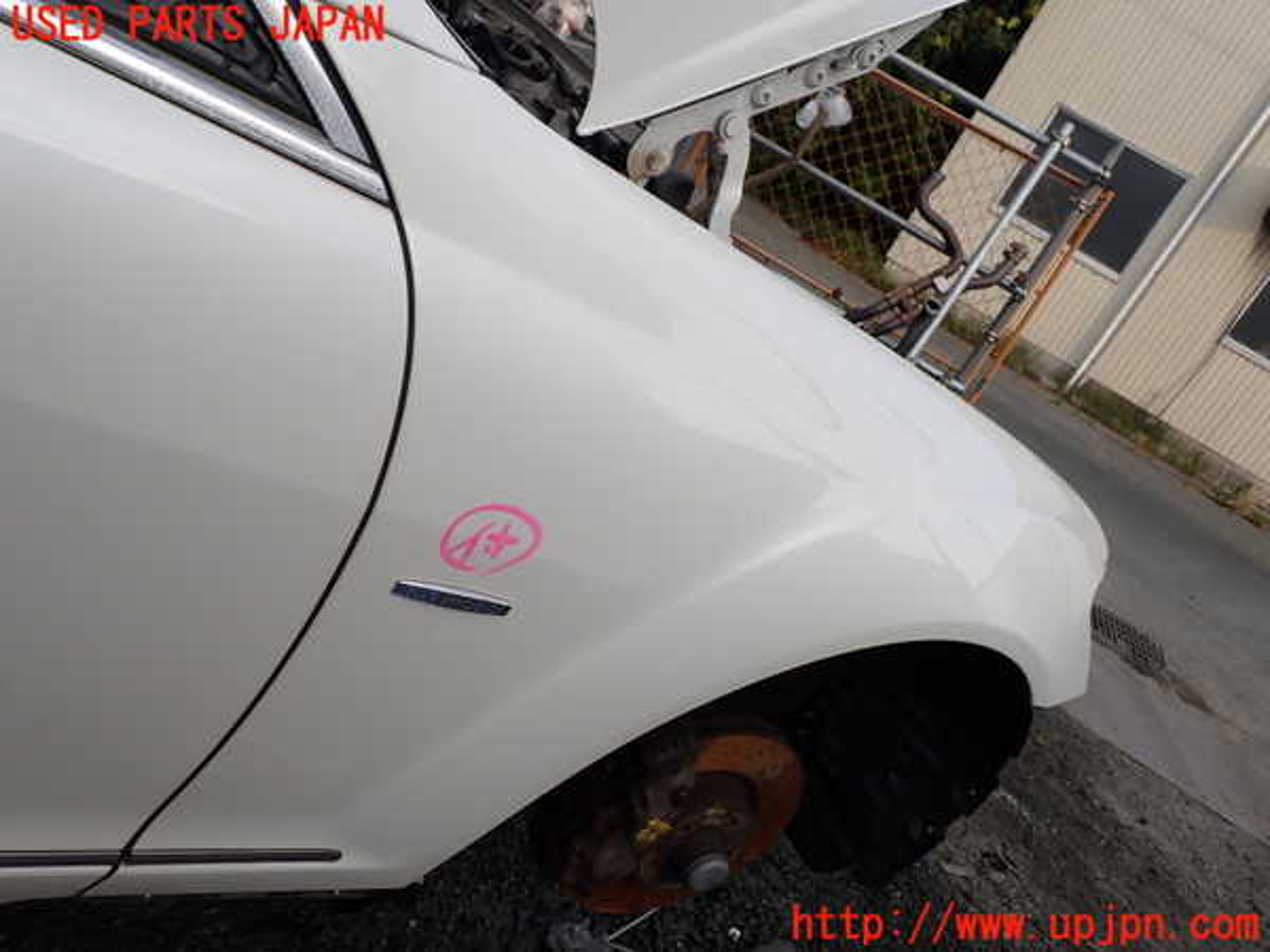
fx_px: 1101
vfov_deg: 46.8
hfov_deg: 60.0
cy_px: 476
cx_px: 635
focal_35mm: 30
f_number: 3.2
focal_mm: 5.4
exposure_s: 1/1000
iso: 100
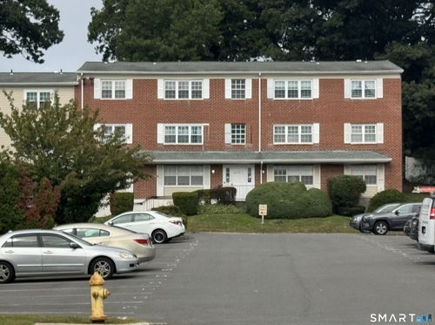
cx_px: 218
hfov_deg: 19.9
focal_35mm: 99
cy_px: 162
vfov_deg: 14.9
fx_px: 1242
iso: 64
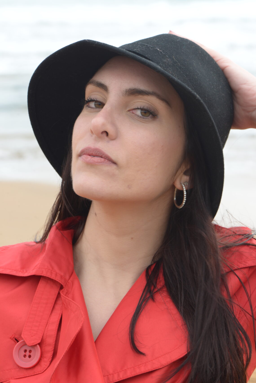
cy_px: 192
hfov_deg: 13.1
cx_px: 128
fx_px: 1119
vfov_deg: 19.4
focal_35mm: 105
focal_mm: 105
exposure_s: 1/80
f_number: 13
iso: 250
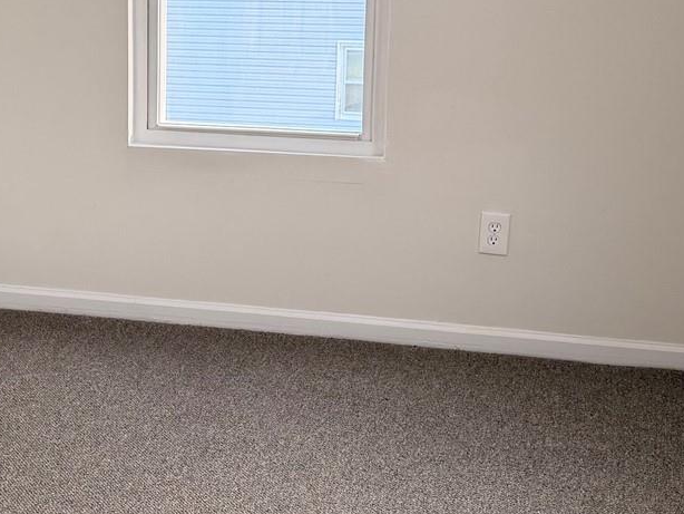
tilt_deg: -10.7
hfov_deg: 23.6
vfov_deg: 18.4
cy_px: 156
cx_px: 38
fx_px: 1581
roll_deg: +1.4
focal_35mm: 80
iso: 125
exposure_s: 1/197
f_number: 1.78
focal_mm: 6.76
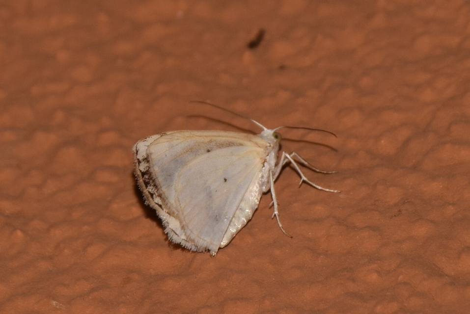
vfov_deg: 6.6
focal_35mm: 210
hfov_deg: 9.8
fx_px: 2744
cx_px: 235
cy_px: 157
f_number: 10
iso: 125
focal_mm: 140
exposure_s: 1/160
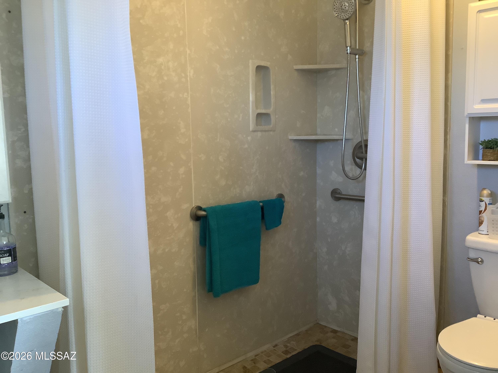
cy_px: 186
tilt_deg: -8.2
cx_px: 249
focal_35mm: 31
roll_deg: +1.4
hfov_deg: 58.4
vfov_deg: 45.4
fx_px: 446
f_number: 2.4
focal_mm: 3.3
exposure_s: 1/60
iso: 250
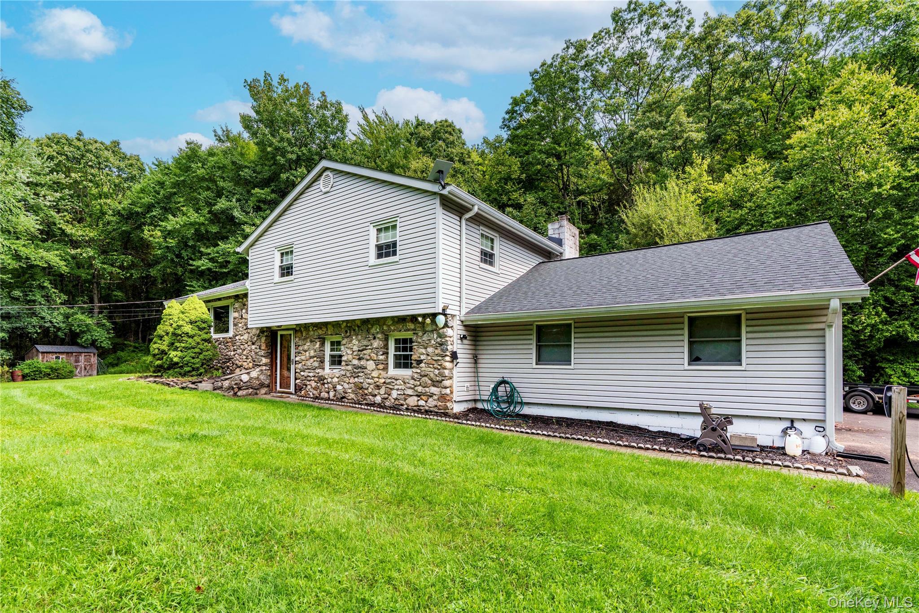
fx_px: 408
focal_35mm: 16
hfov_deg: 96.7
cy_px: 306
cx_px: 460
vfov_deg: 73.7
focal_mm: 16
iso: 400
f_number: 9
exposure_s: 1/250
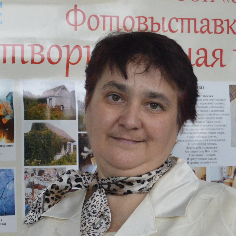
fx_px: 895
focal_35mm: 116
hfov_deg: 14.3
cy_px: 180
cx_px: -93
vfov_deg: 15.0
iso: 1600
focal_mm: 24
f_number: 5
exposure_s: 1/250
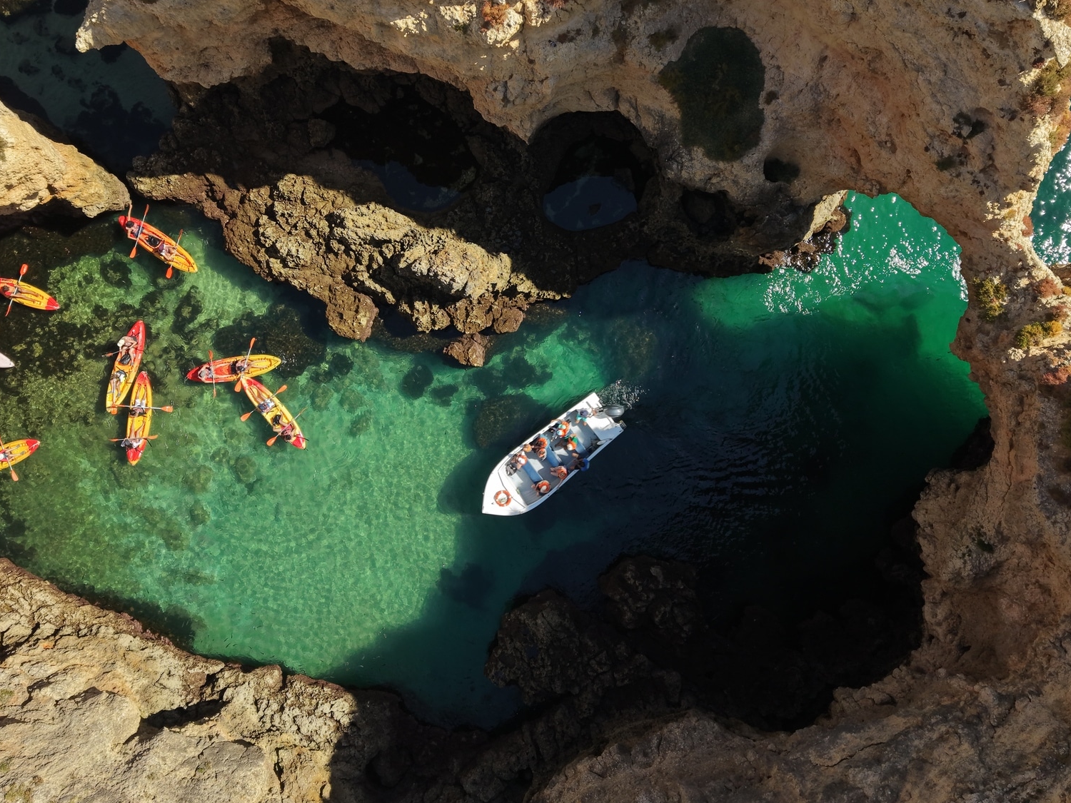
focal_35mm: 32
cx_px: 535
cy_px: 364
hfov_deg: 56.8
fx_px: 990
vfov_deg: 44.1
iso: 230
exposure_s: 1/25
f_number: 1.8
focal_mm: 8.67
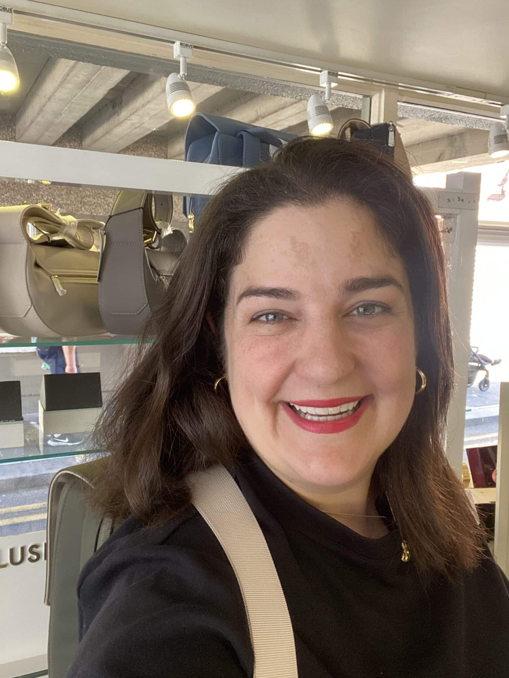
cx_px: 254
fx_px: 588
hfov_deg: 46.8
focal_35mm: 30
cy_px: 339
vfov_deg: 60.0
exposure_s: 1/50
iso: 160
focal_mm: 2.71
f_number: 2.2
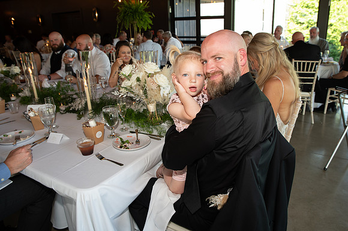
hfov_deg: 69.4
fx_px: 251
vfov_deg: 49.5
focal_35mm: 26
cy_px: 106
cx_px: 188
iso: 280
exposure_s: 1/60
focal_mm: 24
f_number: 4
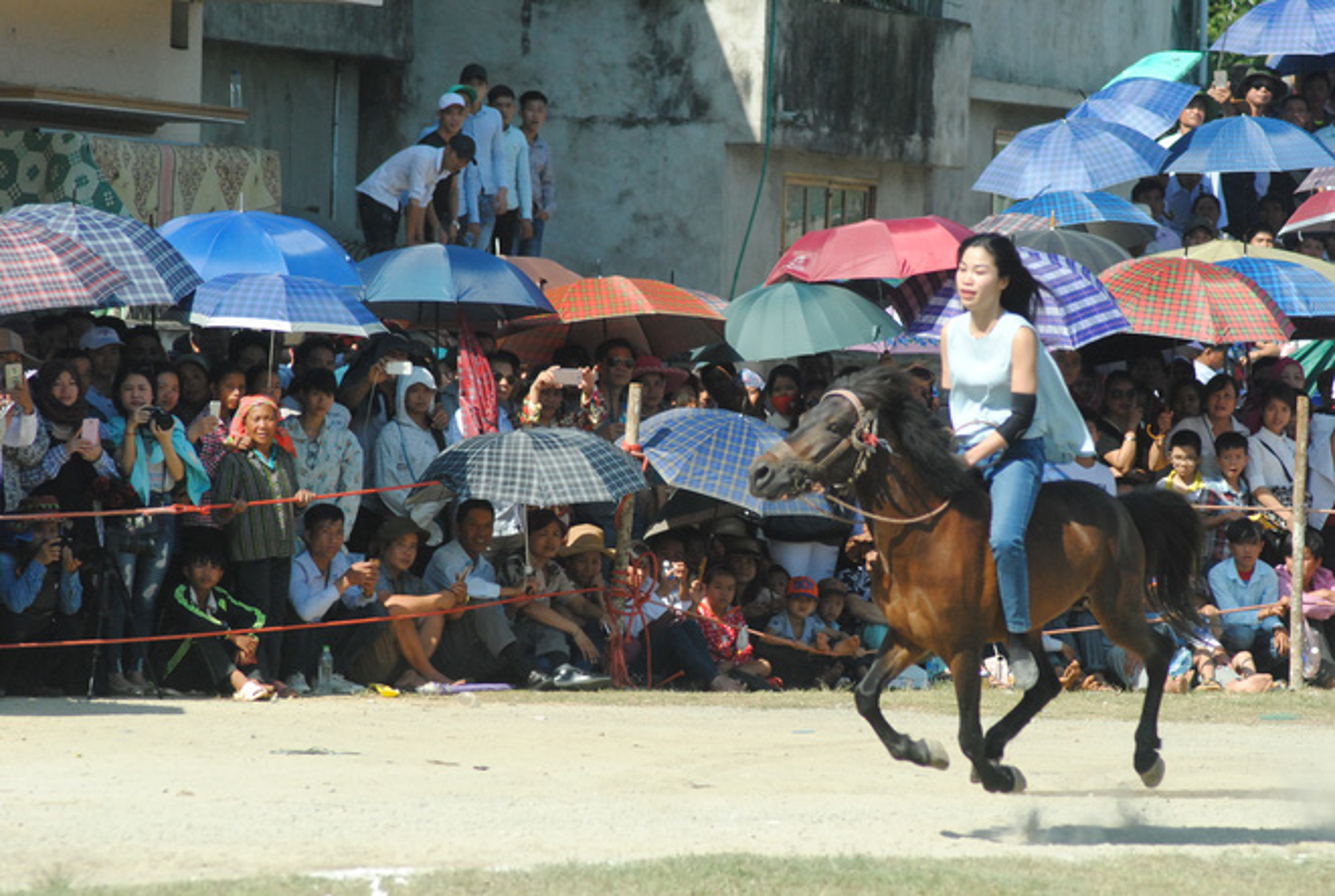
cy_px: 448
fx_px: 10311
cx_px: 668
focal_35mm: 278
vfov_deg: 5.0
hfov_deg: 7.4
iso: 800
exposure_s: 1/2000
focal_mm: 185
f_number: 6.3
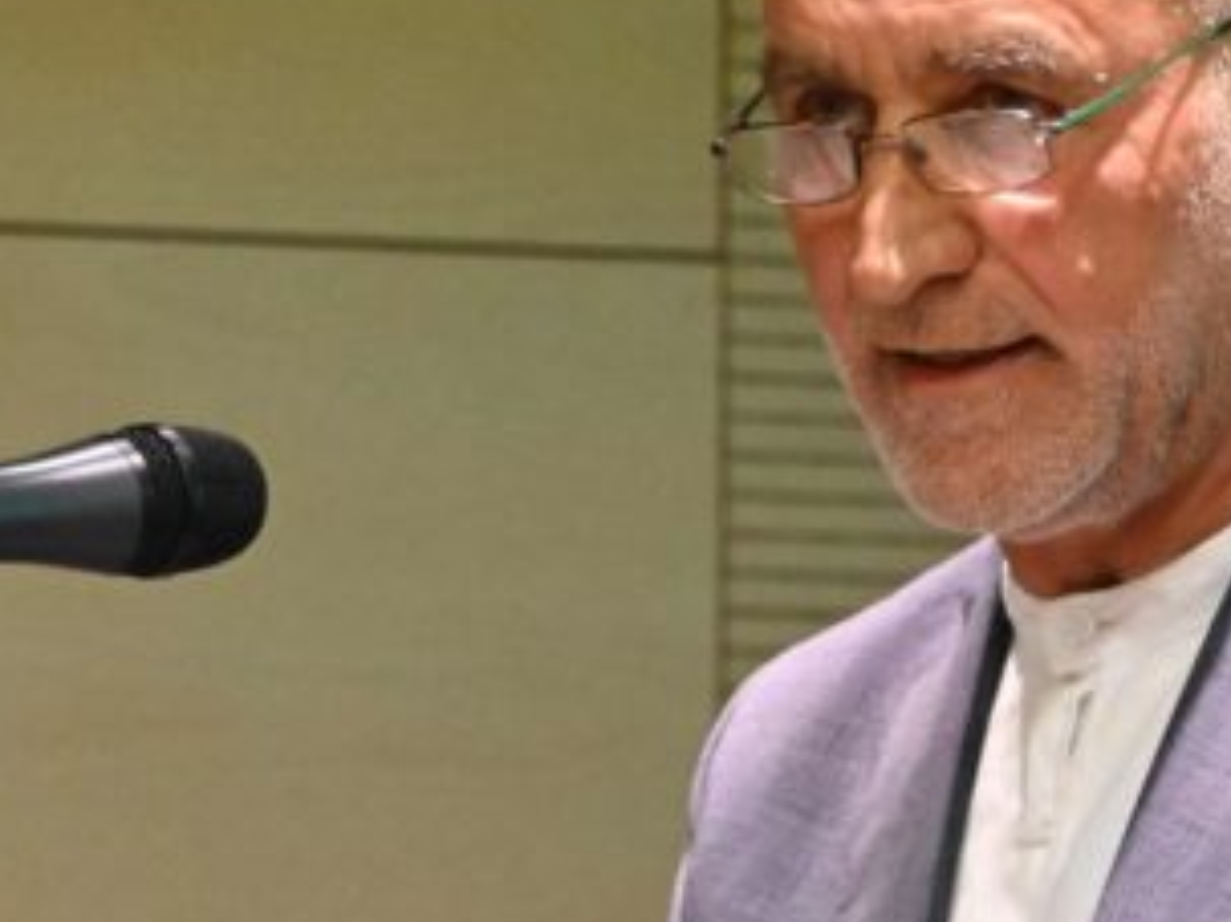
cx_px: 276
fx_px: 17312
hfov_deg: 4.1
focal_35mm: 487
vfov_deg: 3.1
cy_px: 806
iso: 11400
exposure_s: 1/320
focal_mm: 150
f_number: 5.6
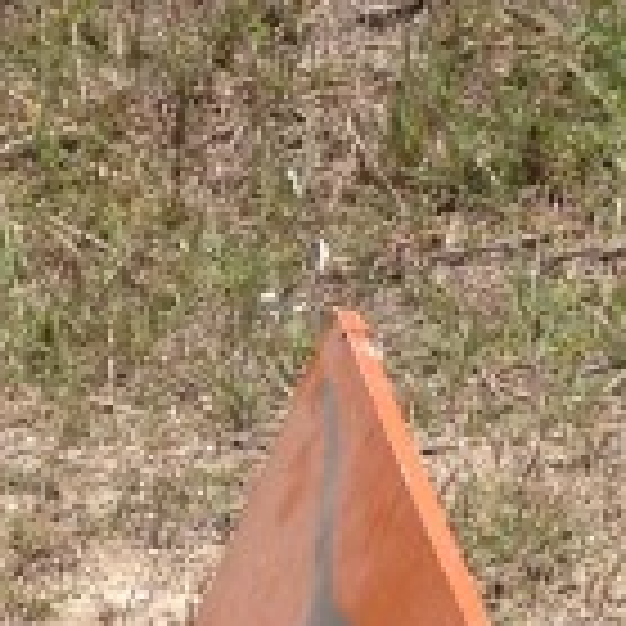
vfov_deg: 7.4
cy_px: 1247
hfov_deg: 7.6
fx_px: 4665
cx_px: -252
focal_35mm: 228
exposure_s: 1/1672
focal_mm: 4.28
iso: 50
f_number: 2.4
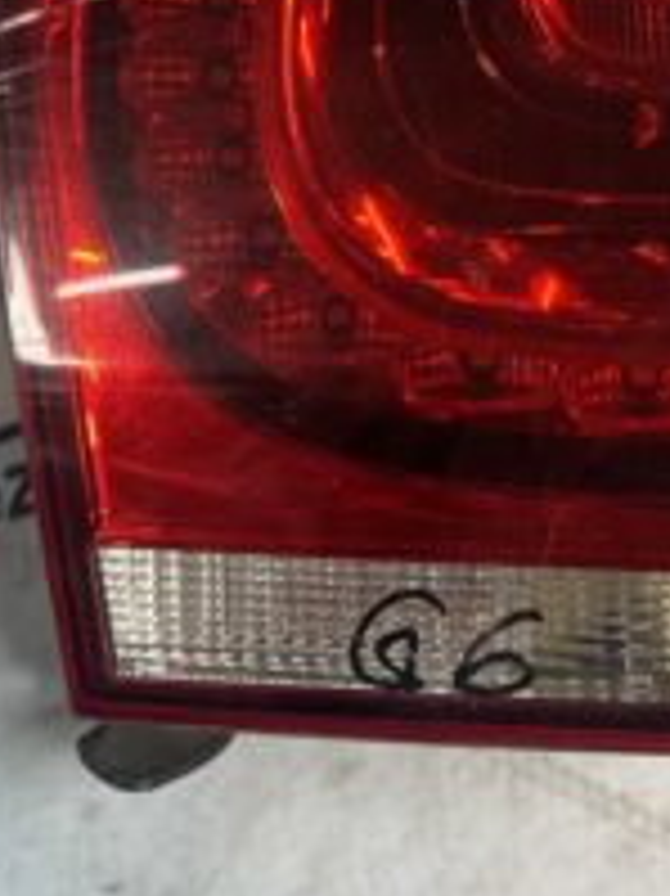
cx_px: 580
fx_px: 1938
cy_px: 70
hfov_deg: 19.3
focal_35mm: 75
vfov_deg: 25.1
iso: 100
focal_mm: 5.1
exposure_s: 1/121
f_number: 1.6
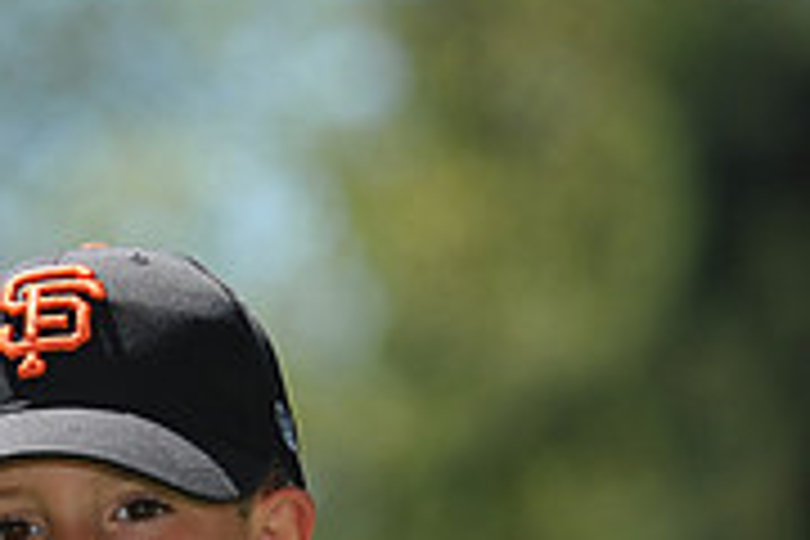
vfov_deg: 3.2
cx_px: -9
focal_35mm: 434
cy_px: 765
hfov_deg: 4.7
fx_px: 9764
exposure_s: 1/1600
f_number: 4
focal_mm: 135
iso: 200
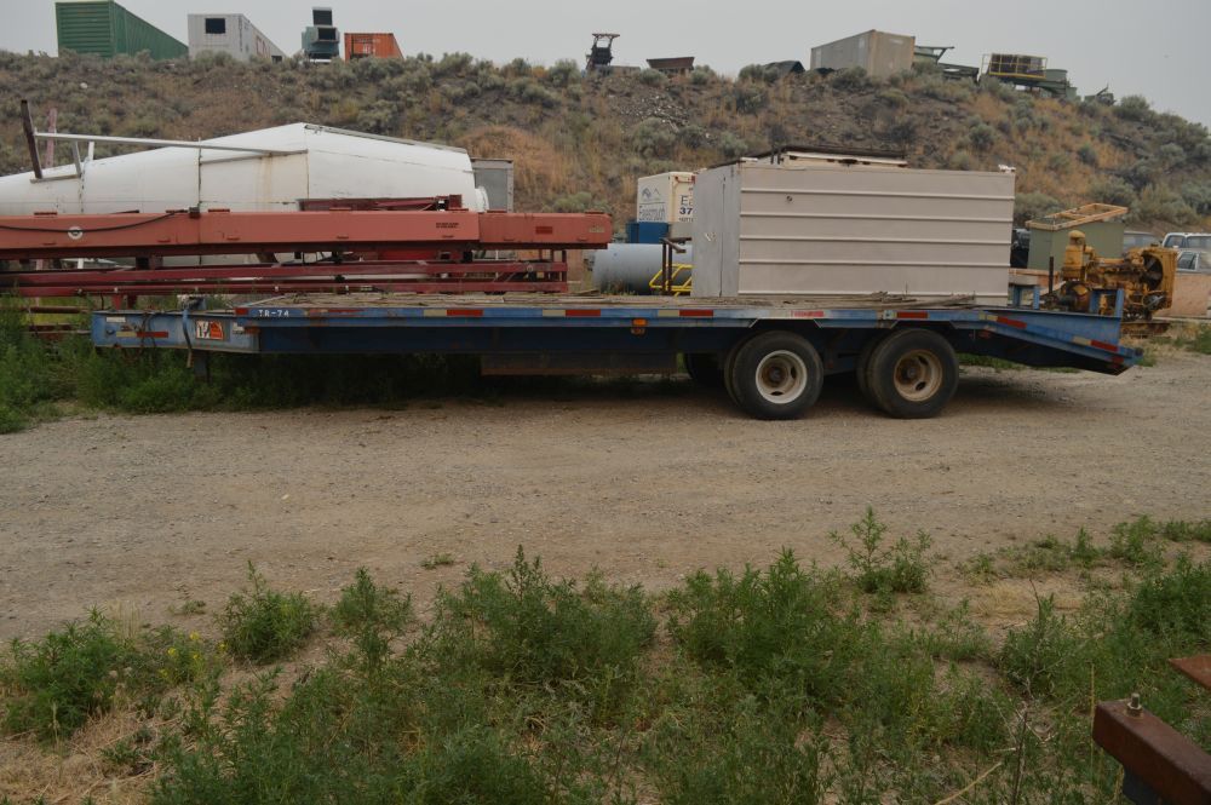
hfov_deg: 67.4
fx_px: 907
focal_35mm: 27
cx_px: 606
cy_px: 402
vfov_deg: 47.9
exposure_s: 1/160
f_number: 6.3
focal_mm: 18
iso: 100
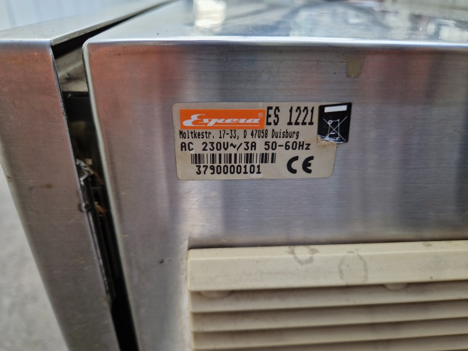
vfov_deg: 58.9
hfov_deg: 73.9
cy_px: 176
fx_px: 311
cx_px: 234
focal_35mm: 23
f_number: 1.8
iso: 50
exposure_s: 1/107
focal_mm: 5.4
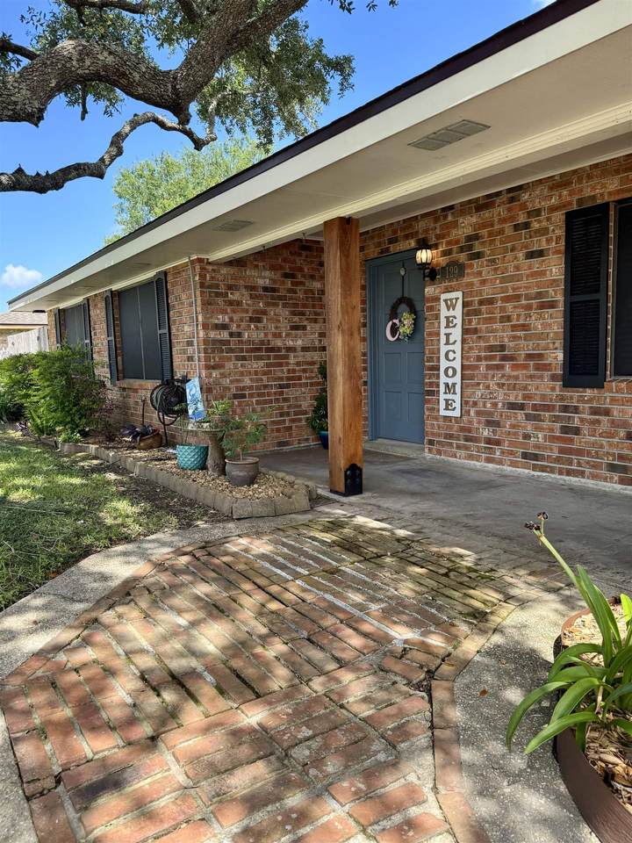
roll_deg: +3.3
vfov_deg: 71.6
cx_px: 316
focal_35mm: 24
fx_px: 584
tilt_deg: -6.9
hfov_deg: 56.8
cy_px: 422
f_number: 1.78
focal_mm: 6.76
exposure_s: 1/1076
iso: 80
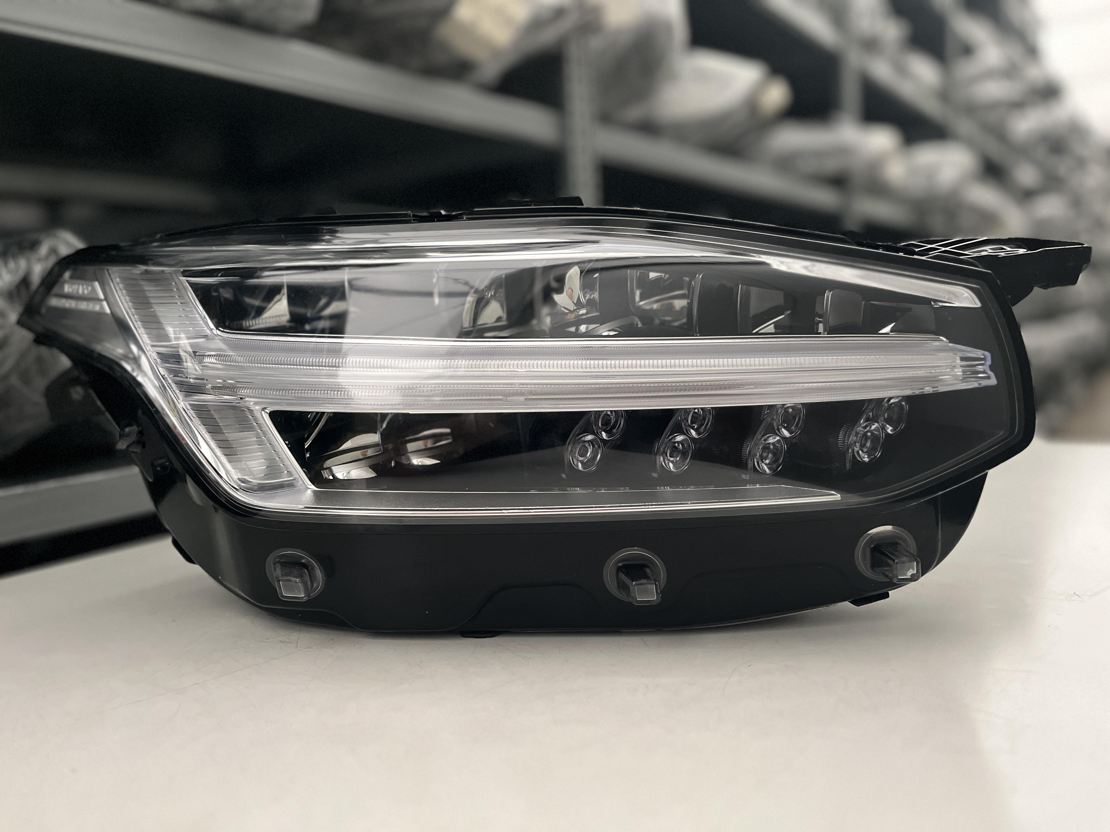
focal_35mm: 26
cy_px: 416
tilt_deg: -6.9
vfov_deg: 53.1
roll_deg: +3.6
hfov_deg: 67.3
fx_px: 834
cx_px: 555
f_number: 1.6
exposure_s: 1/60
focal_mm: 5.1
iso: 500
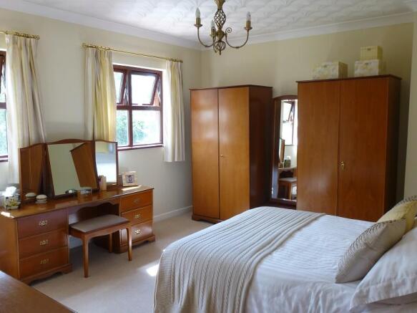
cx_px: 208
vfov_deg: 49.7
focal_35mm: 28
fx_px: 337
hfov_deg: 63.5
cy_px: 156
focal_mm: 5
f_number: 3.5
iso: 200
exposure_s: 1/60
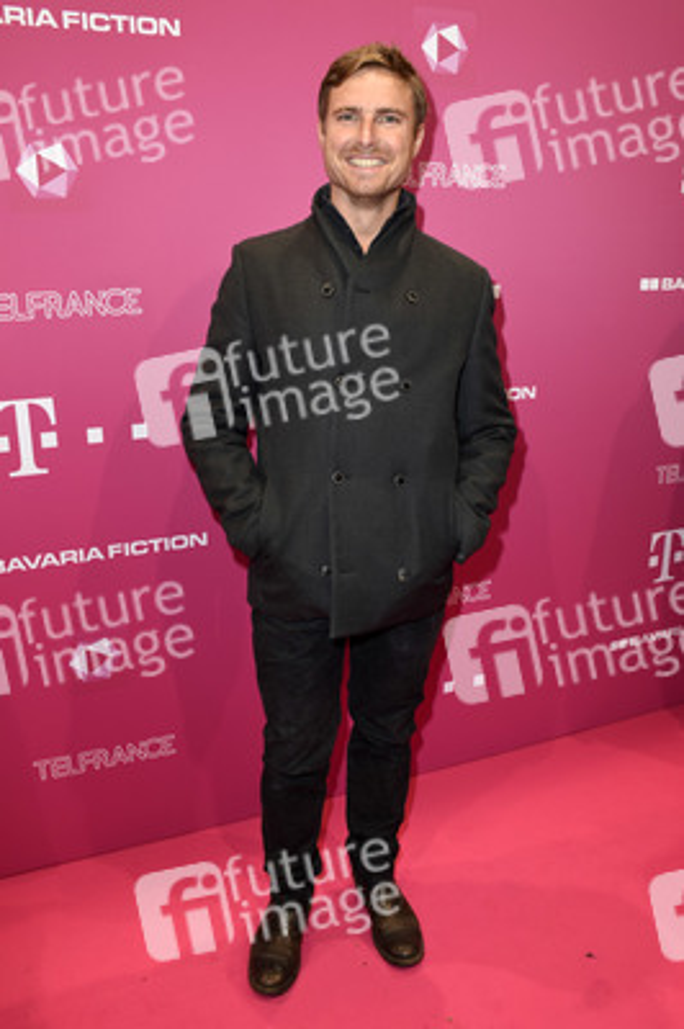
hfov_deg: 43.5
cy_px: 514
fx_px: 856
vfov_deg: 62.0
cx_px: 342
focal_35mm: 30
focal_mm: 20
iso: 500
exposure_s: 1/160
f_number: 6.3
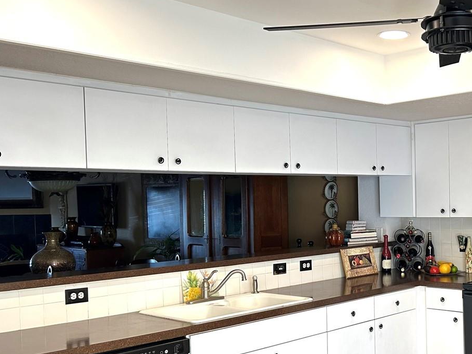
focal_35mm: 46
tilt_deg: -1.7
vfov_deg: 31.4
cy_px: 225
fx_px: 627
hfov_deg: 39.3
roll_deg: +0.6
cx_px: 391
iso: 100
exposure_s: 1/120
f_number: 1.5
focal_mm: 5.7
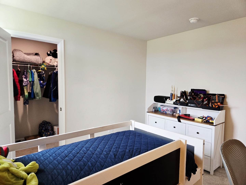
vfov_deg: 58.9
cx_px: 123
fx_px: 163
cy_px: 92
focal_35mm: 23
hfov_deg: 73.9
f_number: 1.8
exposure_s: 1/120
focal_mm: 5.4
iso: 200
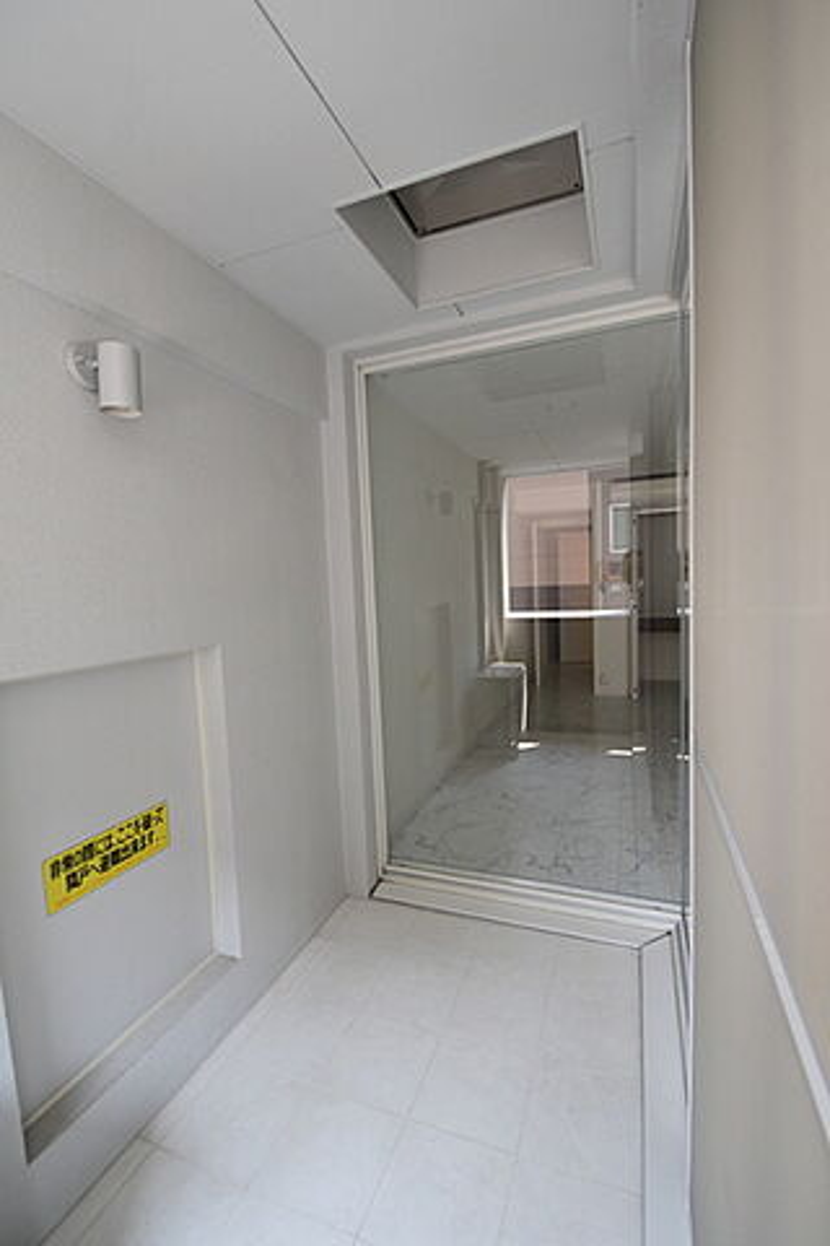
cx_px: 415
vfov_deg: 100.4
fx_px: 519
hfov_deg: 77.3
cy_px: 623
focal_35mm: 15
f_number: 5
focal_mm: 10
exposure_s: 1/250
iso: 400
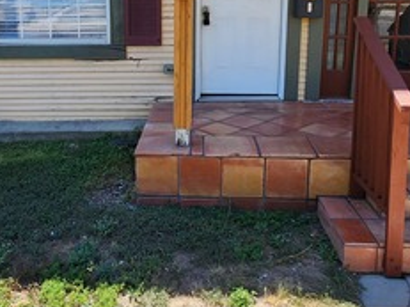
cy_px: 89
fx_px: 426
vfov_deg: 38.9
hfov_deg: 51.3
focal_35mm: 36
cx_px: 188
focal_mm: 2.2
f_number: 2.2
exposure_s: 1/909
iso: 50
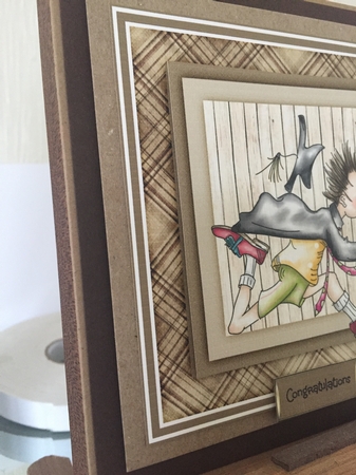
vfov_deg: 61.7
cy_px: 238
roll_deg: -2.3
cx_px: 178
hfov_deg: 48.2
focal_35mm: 29
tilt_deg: -11.3
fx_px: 398
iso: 250
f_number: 2.2
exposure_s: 1/17
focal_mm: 4.15
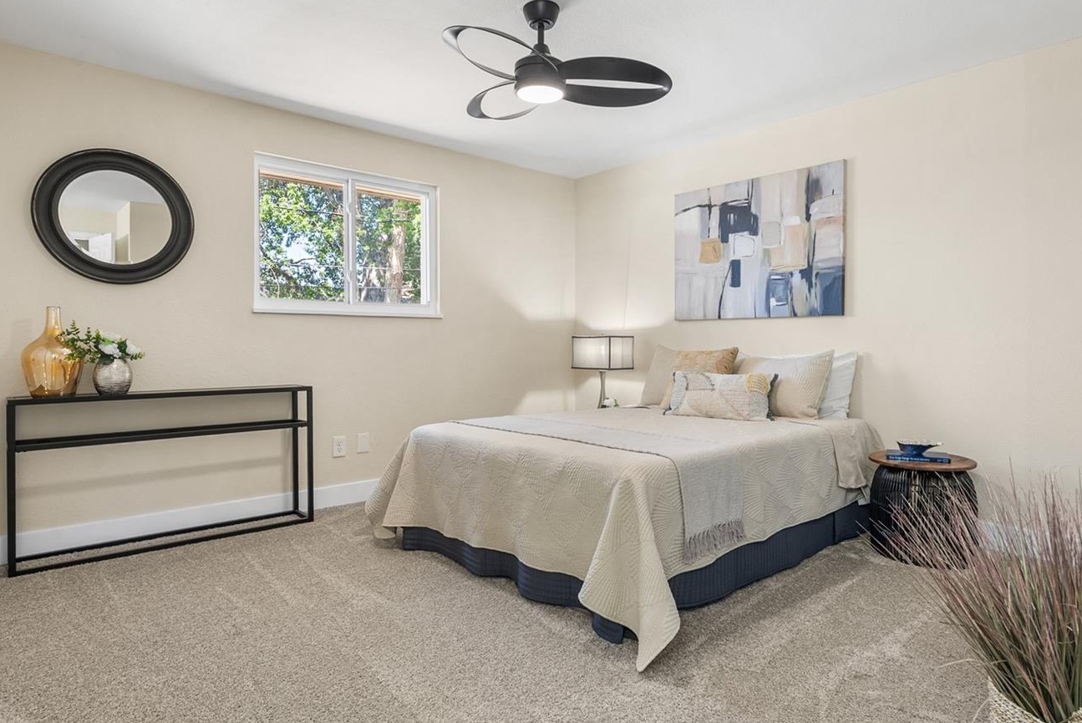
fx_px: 631
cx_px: 571
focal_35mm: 21
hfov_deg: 81.1
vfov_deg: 59.5
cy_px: 350
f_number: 8
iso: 200
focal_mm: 17
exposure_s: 1/100
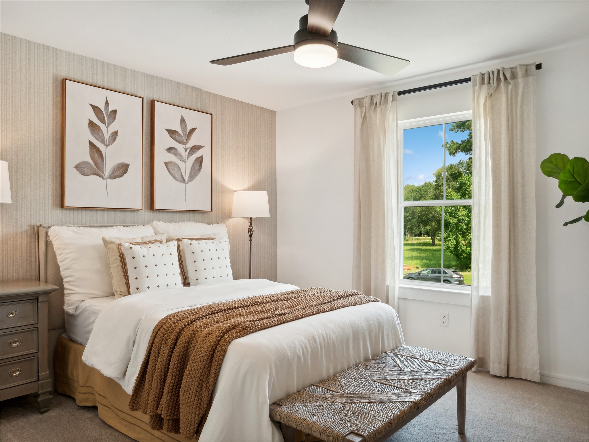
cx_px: 294
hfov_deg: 71.6
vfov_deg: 56.8
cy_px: 221
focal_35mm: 24
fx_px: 408
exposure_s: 1/15
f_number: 11
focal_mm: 12
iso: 200
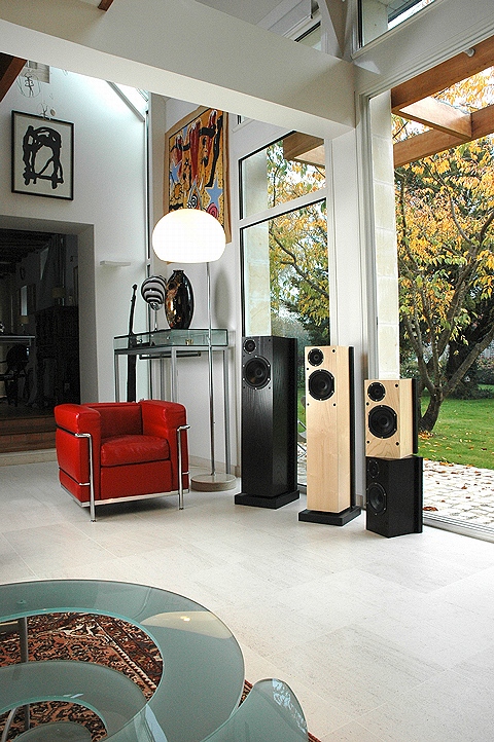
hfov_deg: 47.8
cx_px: 247
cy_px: 371
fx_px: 557
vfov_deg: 67.4
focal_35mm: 27
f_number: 11
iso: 500
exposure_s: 1/25
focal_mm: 18
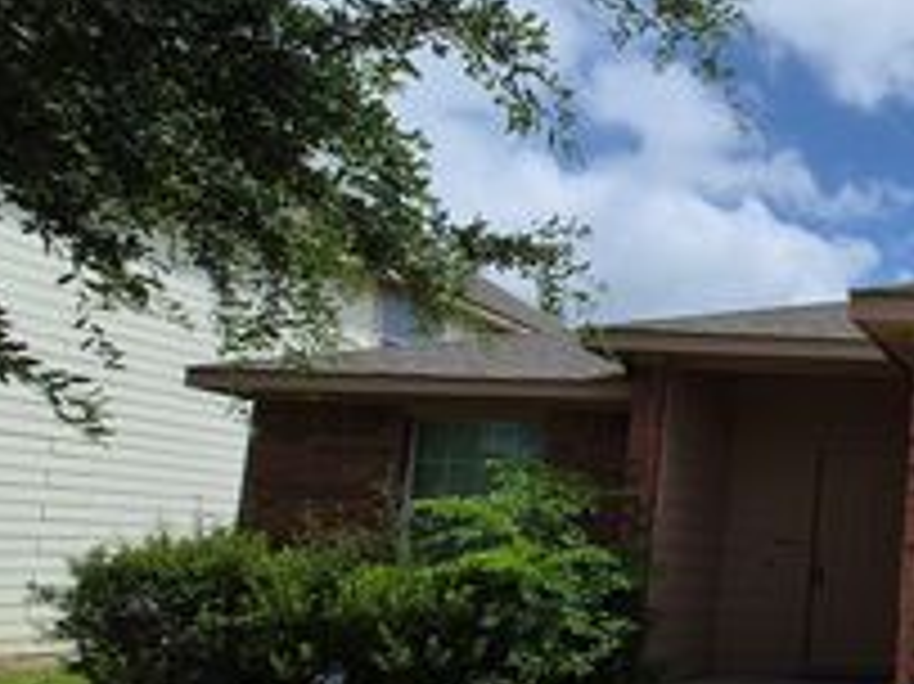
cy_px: 475
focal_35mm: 32
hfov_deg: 39.8
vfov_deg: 43.3
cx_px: 1108
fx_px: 844
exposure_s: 1/3320
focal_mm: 1.74
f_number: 2.2
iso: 40
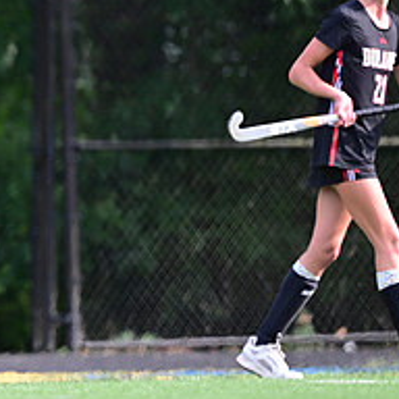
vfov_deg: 1.4
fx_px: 16705
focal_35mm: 1281
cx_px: -73
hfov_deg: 1.4
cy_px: 113
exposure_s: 1/1600
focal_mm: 500
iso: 1800
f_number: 5.6
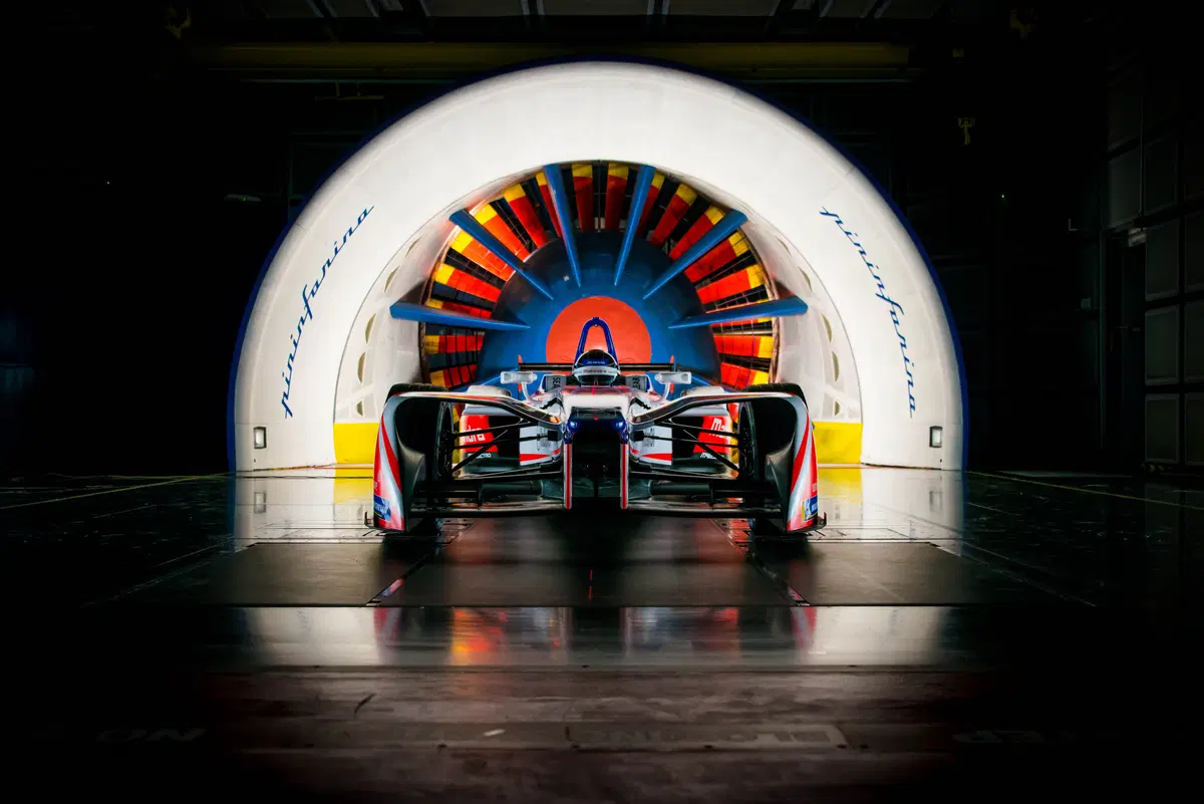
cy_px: 402
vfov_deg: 36.9
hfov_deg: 53.1
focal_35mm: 36
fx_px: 1204
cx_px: 602
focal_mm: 36
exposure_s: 1/30
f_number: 4
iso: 1000
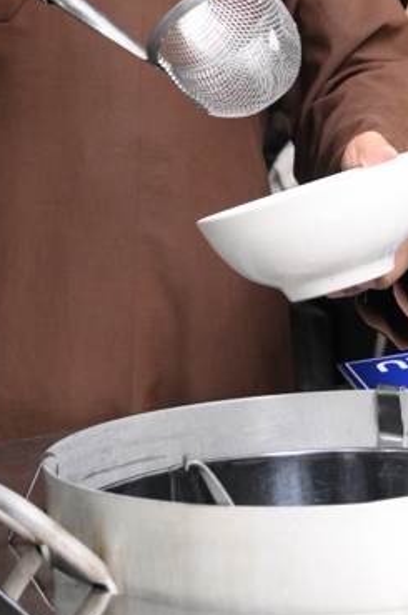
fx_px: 1807
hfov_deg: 12.9
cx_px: 230
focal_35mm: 106
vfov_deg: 18.6
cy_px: -54
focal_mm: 40
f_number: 4
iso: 2500
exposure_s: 1/640
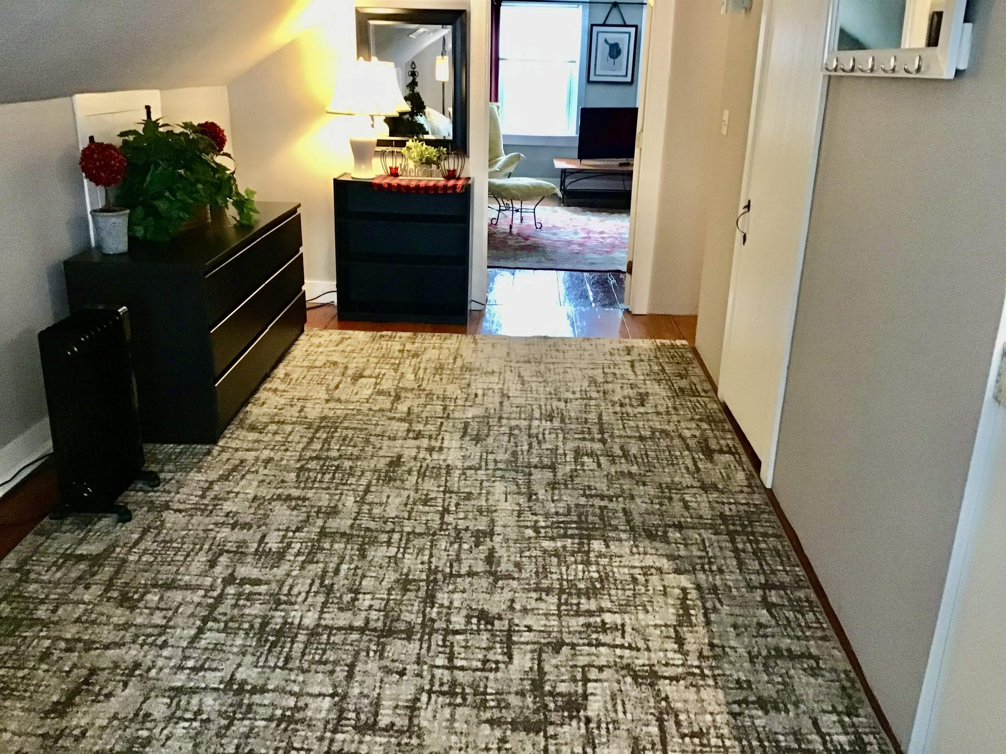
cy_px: 377
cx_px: 503
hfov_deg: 58.4
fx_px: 901
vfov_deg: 45.4
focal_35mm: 31
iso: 250
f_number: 2.4
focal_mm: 3.3
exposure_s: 1/15
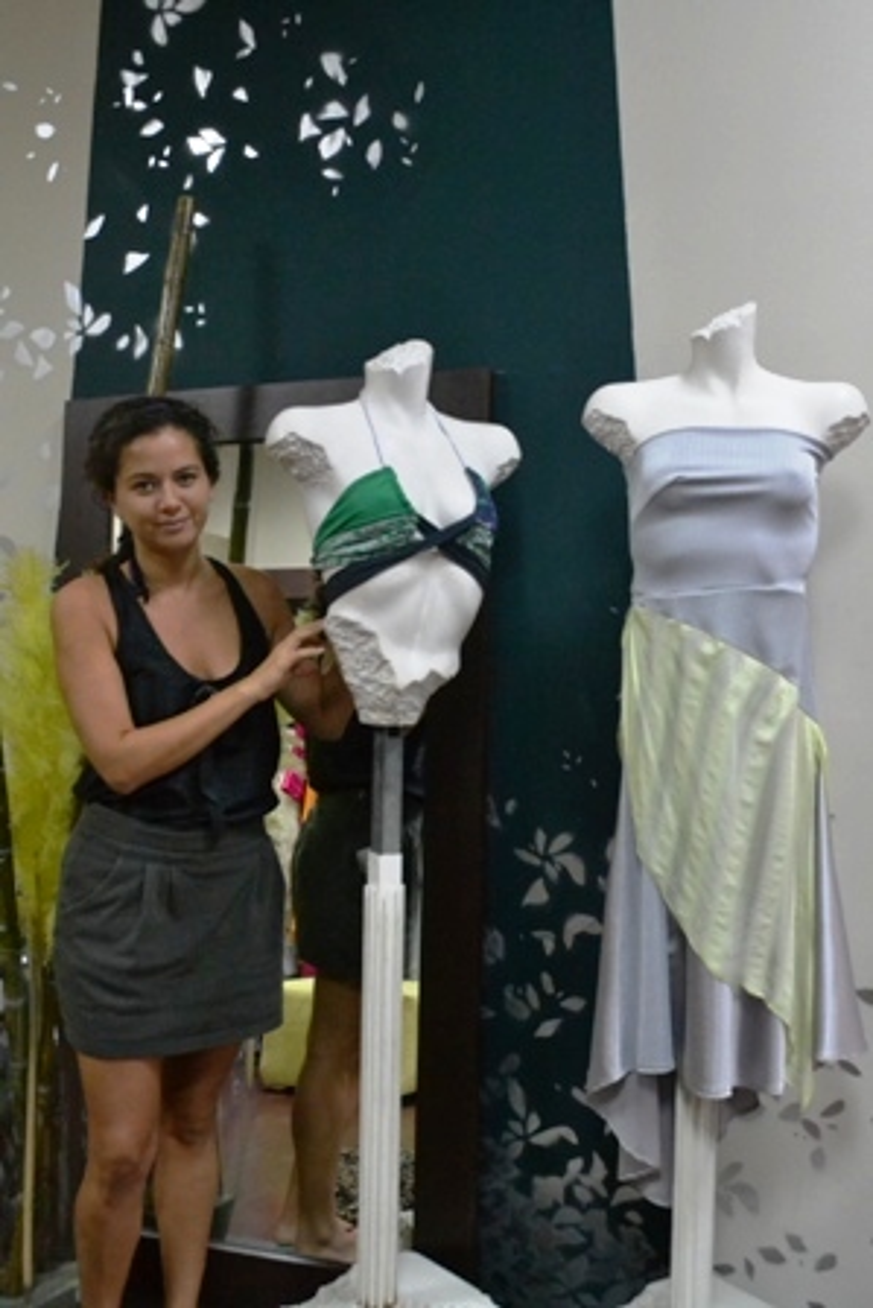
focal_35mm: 39
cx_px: 436
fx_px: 1417
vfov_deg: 49.5
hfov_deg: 34.2
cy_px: 654
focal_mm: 26
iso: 3200
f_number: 7.1
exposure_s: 1/30
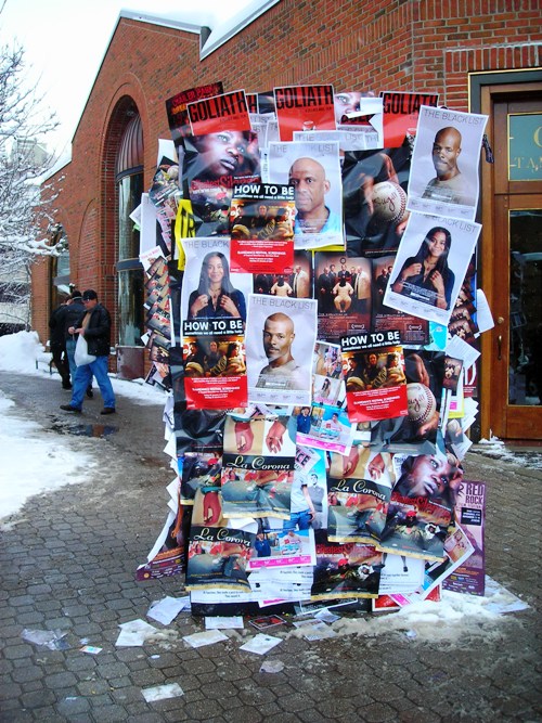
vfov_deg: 49.0
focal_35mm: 38
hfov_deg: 37.7
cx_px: 271
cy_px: 362
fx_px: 794
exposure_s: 1/247
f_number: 3.2
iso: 50
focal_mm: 6.3
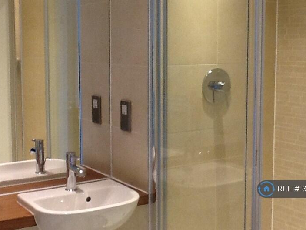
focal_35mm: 60
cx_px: 133
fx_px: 530
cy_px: 101
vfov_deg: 24.4
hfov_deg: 32.1
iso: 80
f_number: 2.4
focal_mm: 2.03
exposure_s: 1/33
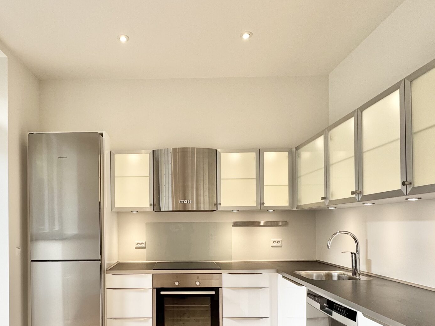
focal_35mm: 26
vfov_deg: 51.8
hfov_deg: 66.4
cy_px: 224
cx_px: 165
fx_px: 327
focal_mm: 2.22
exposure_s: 1/99
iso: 80
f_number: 2.2
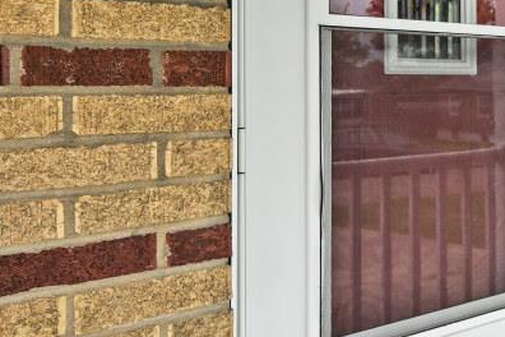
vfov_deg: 25.2
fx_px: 743
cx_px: 743
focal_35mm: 53
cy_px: 78
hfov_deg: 27.2
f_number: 5
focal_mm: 14
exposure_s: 1/250
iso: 200
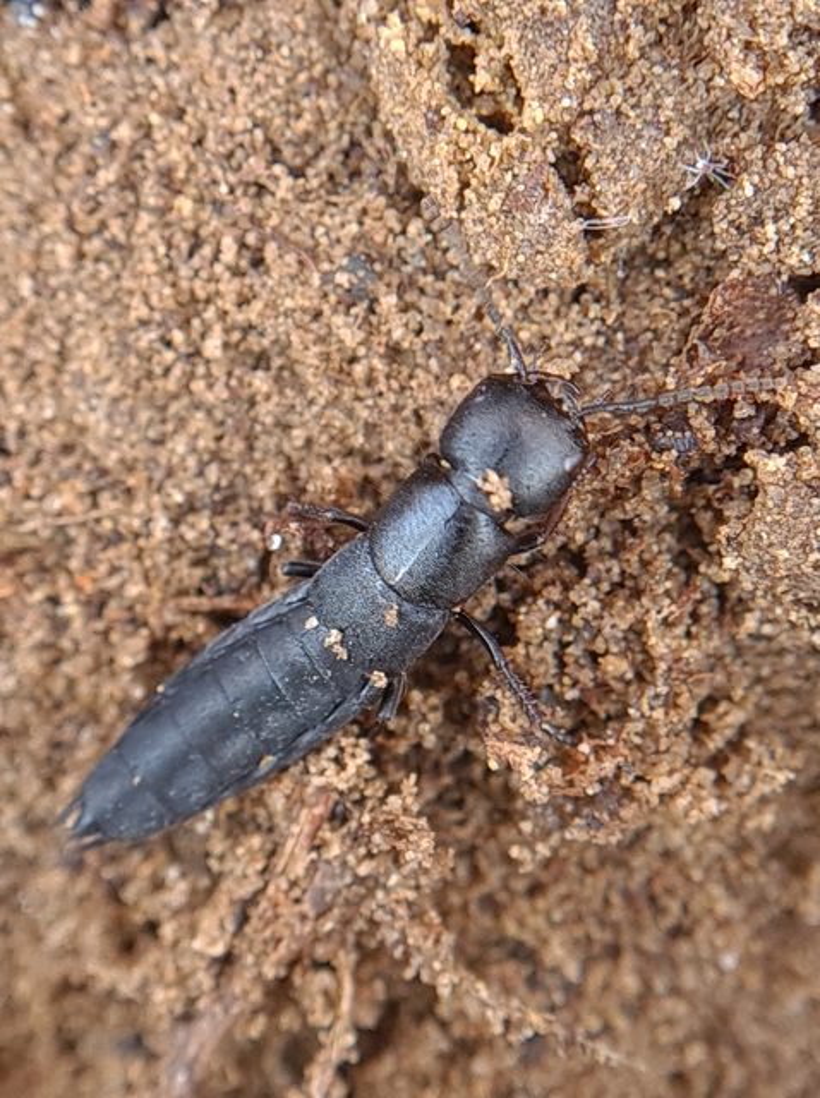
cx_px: 410
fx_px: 823
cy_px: 549
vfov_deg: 67.4
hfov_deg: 52.9
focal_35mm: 26
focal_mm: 5.4
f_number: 1.8
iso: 100
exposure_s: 1/50
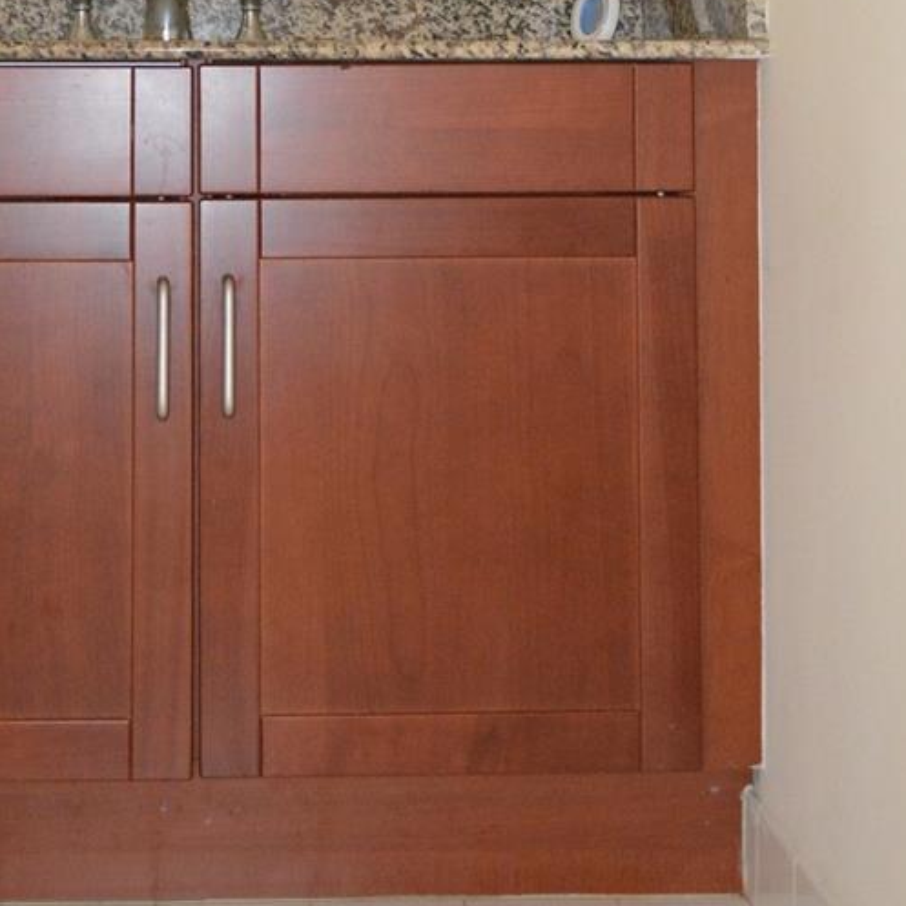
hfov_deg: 21.5
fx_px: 2369
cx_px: 285
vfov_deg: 20.8
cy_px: -40
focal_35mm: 80
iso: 3200
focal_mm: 26
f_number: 4.2
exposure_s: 1/60
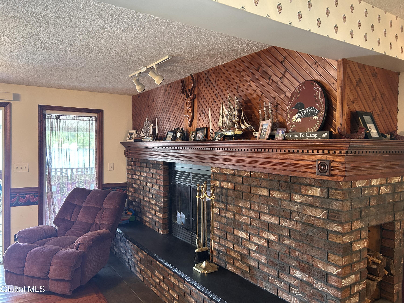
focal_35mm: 26
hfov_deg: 67.3
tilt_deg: -1.2
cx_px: 202
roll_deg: -0.3
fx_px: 303
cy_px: 152
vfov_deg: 53.1
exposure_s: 1/60
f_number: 1.5
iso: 320
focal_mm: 5.7
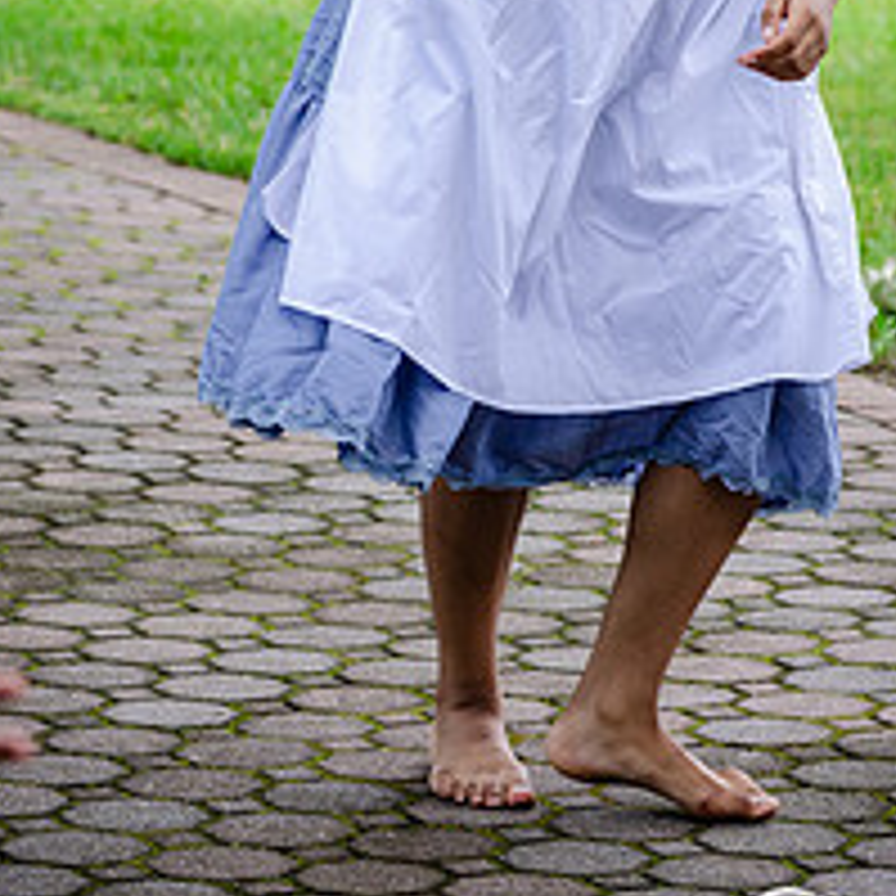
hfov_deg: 7.4
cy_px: 117
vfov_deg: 7.4
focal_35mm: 236
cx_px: 464
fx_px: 6911
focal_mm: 82
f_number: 4
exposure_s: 1/640
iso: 400
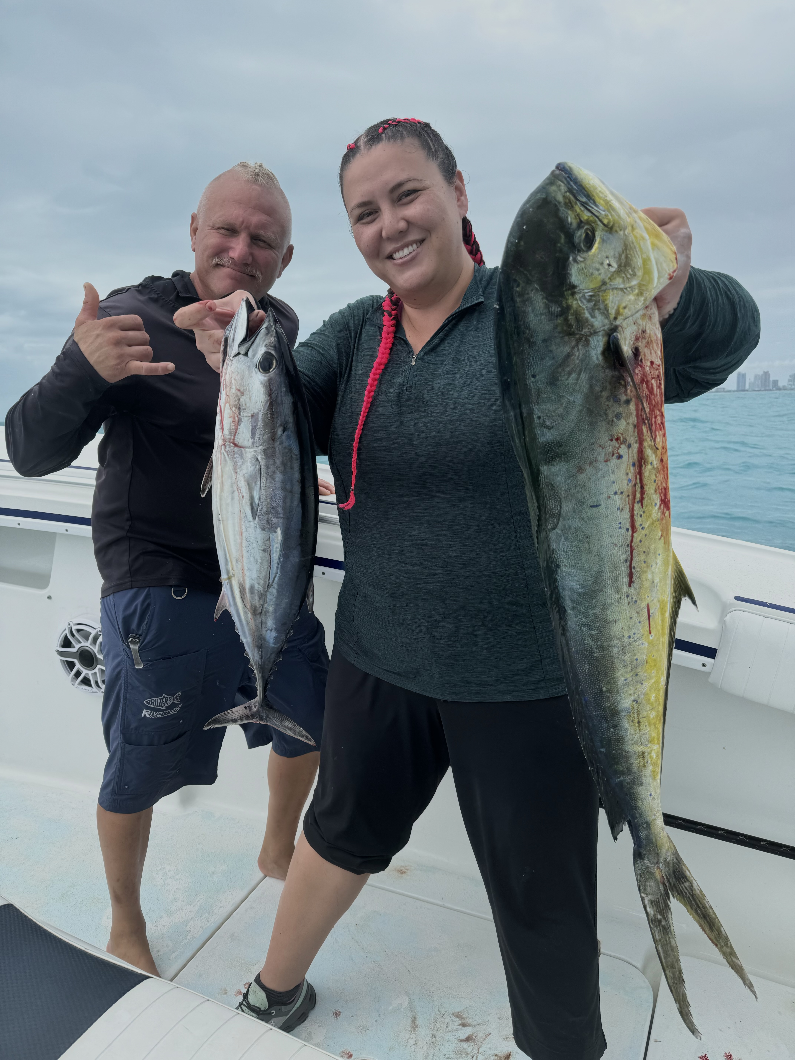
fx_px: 735
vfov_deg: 71.6
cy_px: 530
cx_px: 398
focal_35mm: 24
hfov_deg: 56.8
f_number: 1.78
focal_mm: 6.76
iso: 80
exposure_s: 1/4049
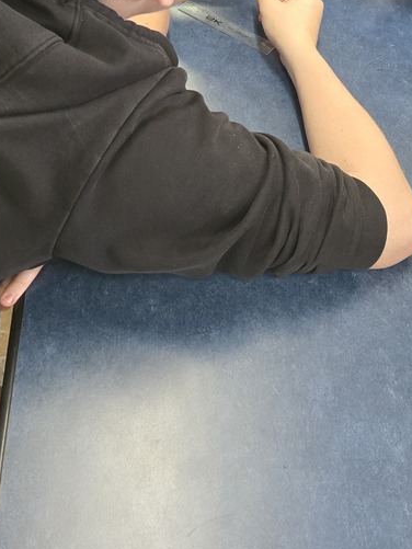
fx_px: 746
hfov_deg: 30.1
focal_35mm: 47
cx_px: 334
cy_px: 116
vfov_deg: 39.0
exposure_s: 1/120
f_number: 1.8
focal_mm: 5.4
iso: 1000
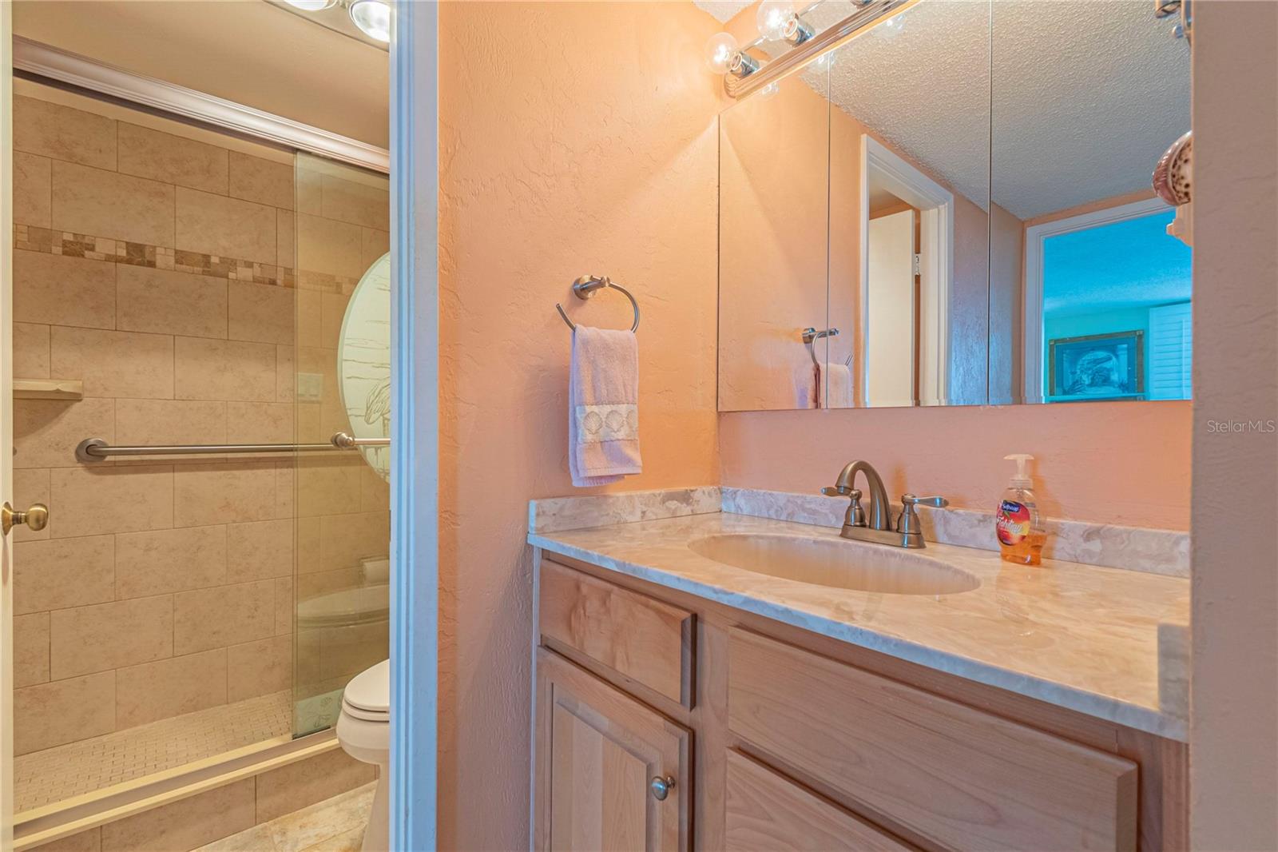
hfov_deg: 100.4
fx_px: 532
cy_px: 426
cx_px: 639
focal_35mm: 15
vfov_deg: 77.3
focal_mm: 10
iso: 320
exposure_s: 1/200
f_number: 7.1
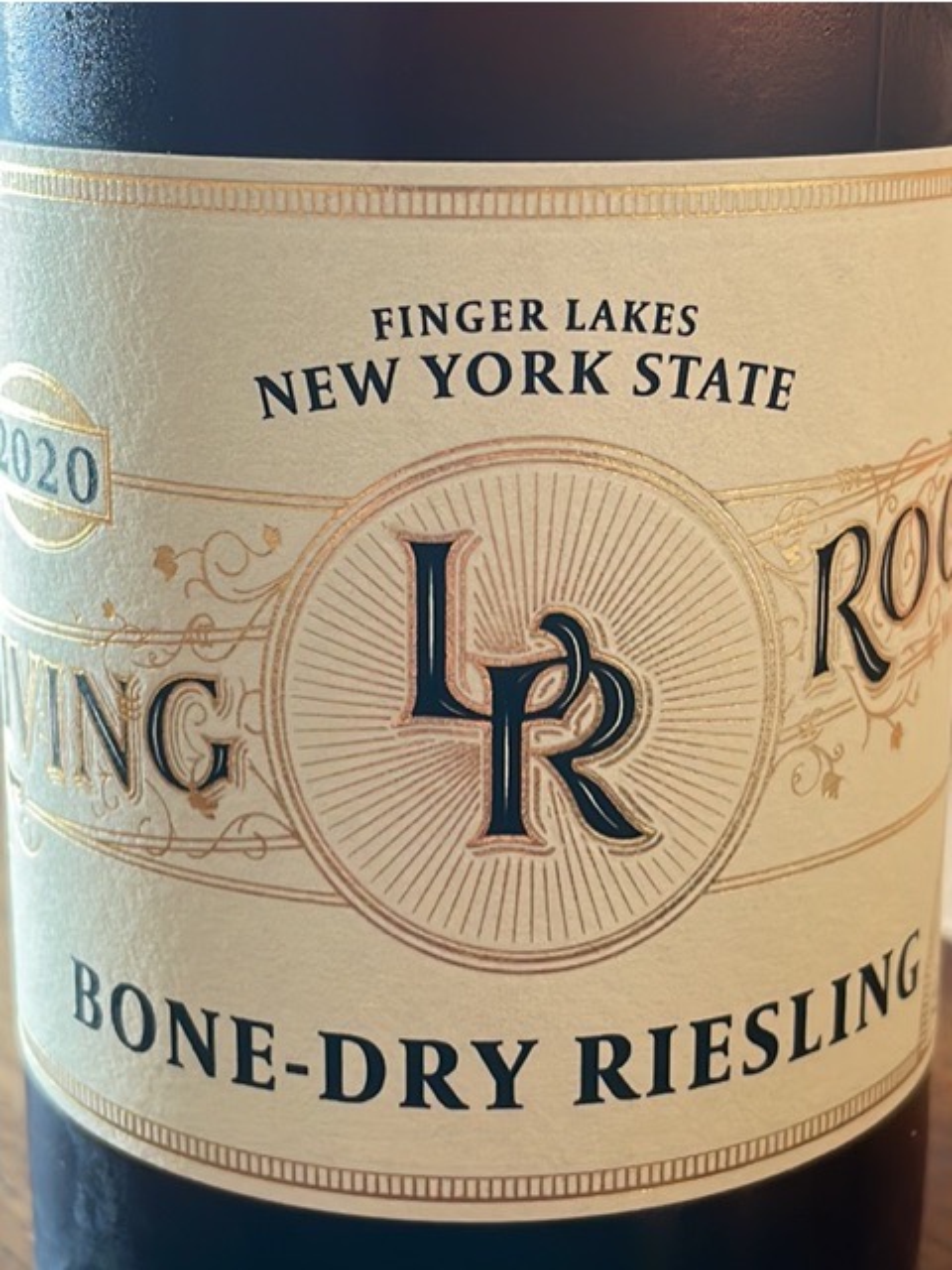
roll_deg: -0.2
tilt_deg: -14.8
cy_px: 635
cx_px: 476
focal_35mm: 59
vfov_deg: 32.7
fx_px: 2163
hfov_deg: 24.8
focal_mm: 4.2
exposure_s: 1/40
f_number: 1.6
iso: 160
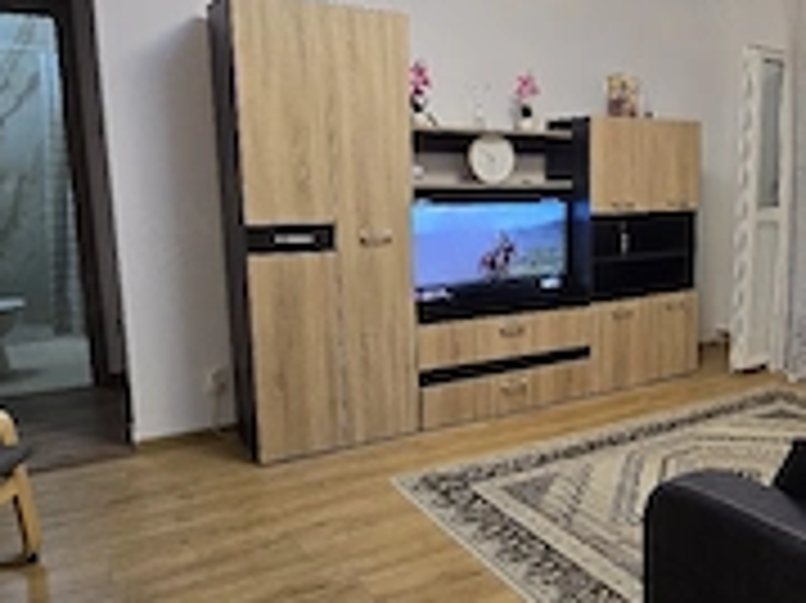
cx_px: 581
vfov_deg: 48.2
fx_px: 675
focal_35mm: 29
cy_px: 310
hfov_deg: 59.2
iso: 160
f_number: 2.2
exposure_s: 1/50.3
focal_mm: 2.2
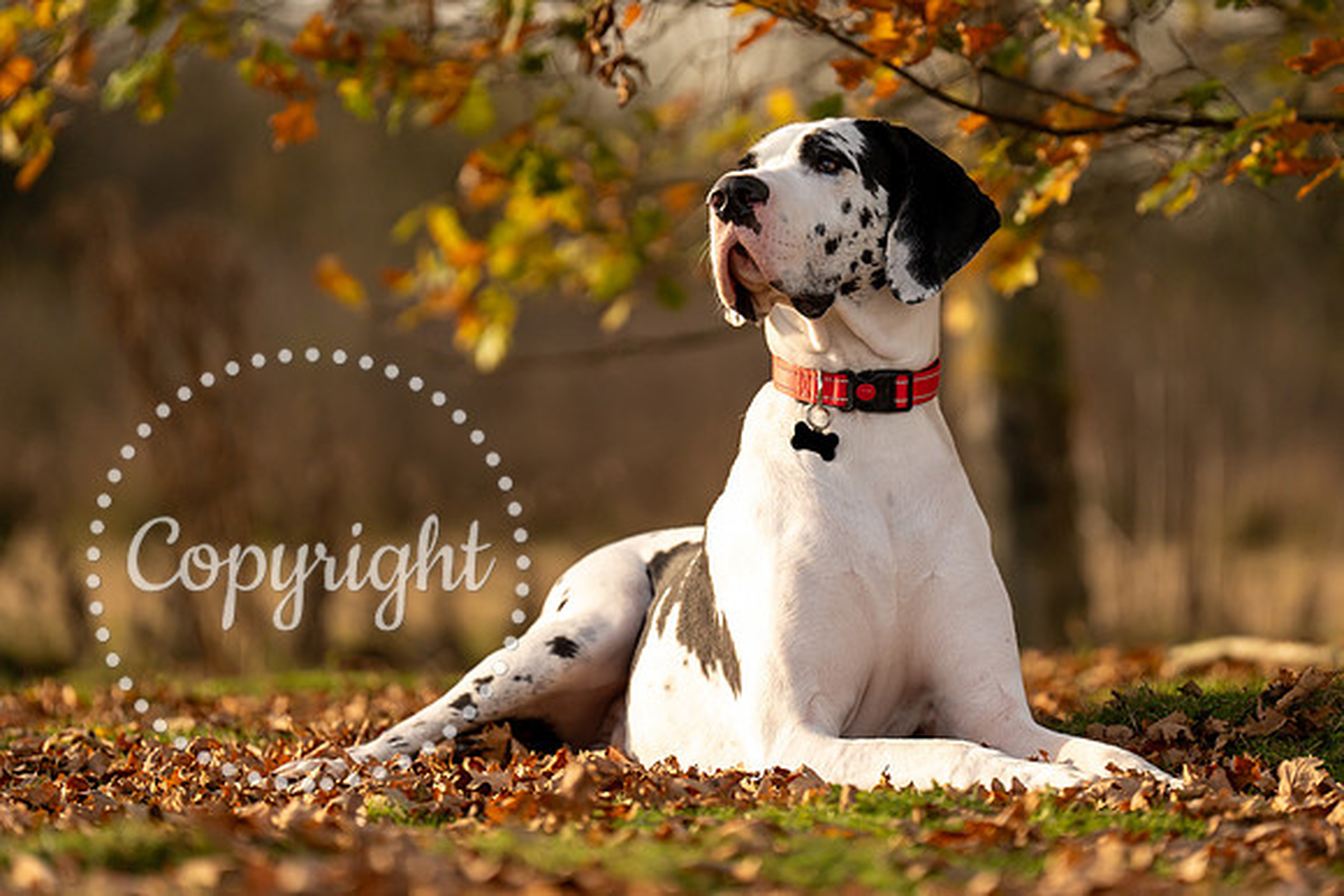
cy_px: 325
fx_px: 8999
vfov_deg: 5.7
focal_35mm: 241
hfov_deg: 8.5
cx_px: 798
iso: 200
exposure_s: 1/3200
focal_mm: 176
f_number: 2.8
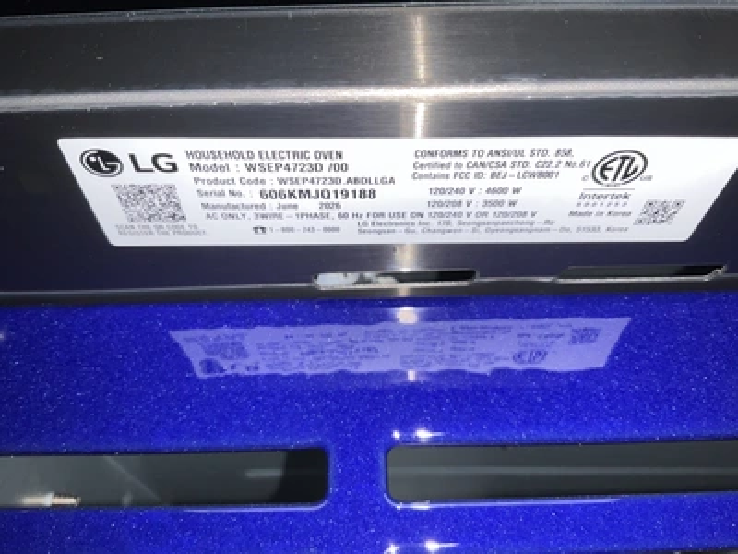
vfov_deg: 48.2
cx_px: 369
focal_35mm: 29
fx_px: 618
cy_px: 277
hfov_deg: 61.7
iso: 16
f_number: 1.8
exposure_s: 1/140
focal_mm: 3
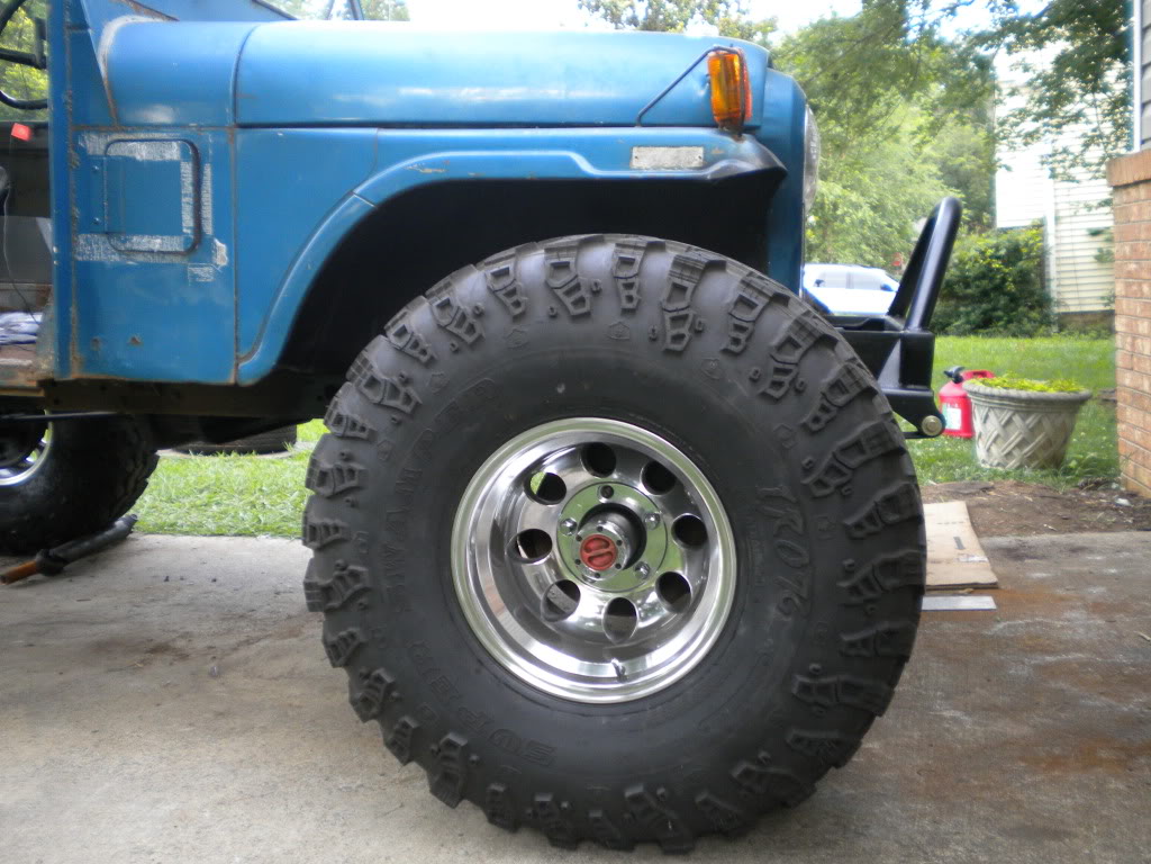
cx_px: 576
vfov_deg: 40.7
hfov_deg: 52.6
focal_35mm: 35
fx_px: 1164
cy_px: 432
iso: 186
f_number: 3.1
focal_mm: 6.3
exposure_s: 1/67
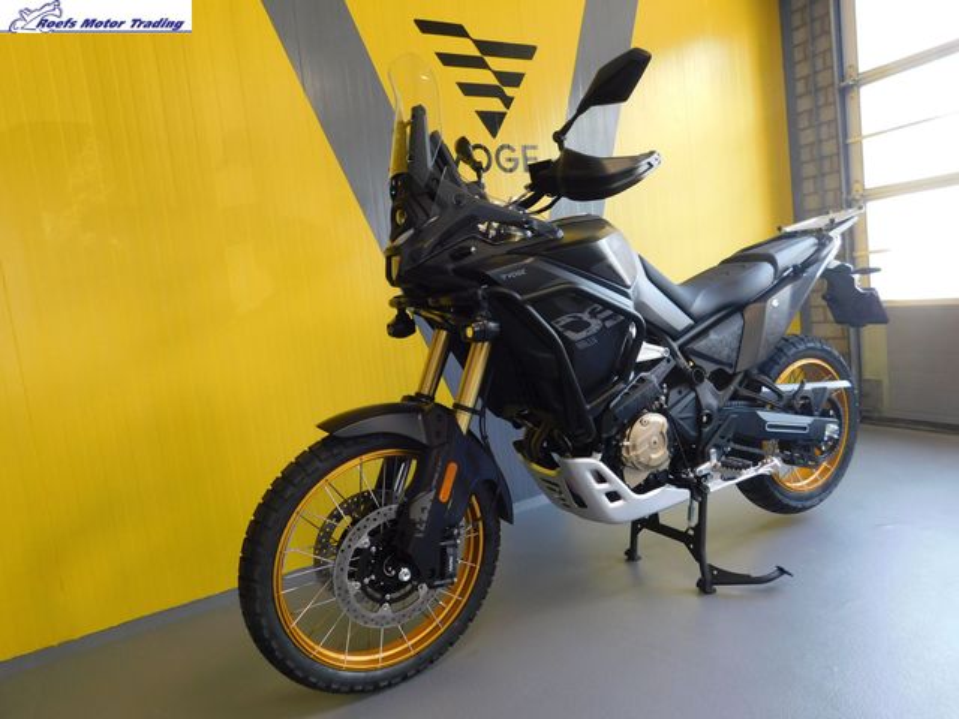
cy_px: 360
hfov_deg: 73.9
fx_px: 637
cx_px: 480
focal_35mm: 23
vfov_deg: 58.9
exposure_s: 1/40
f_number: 3
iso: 125
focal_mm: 4
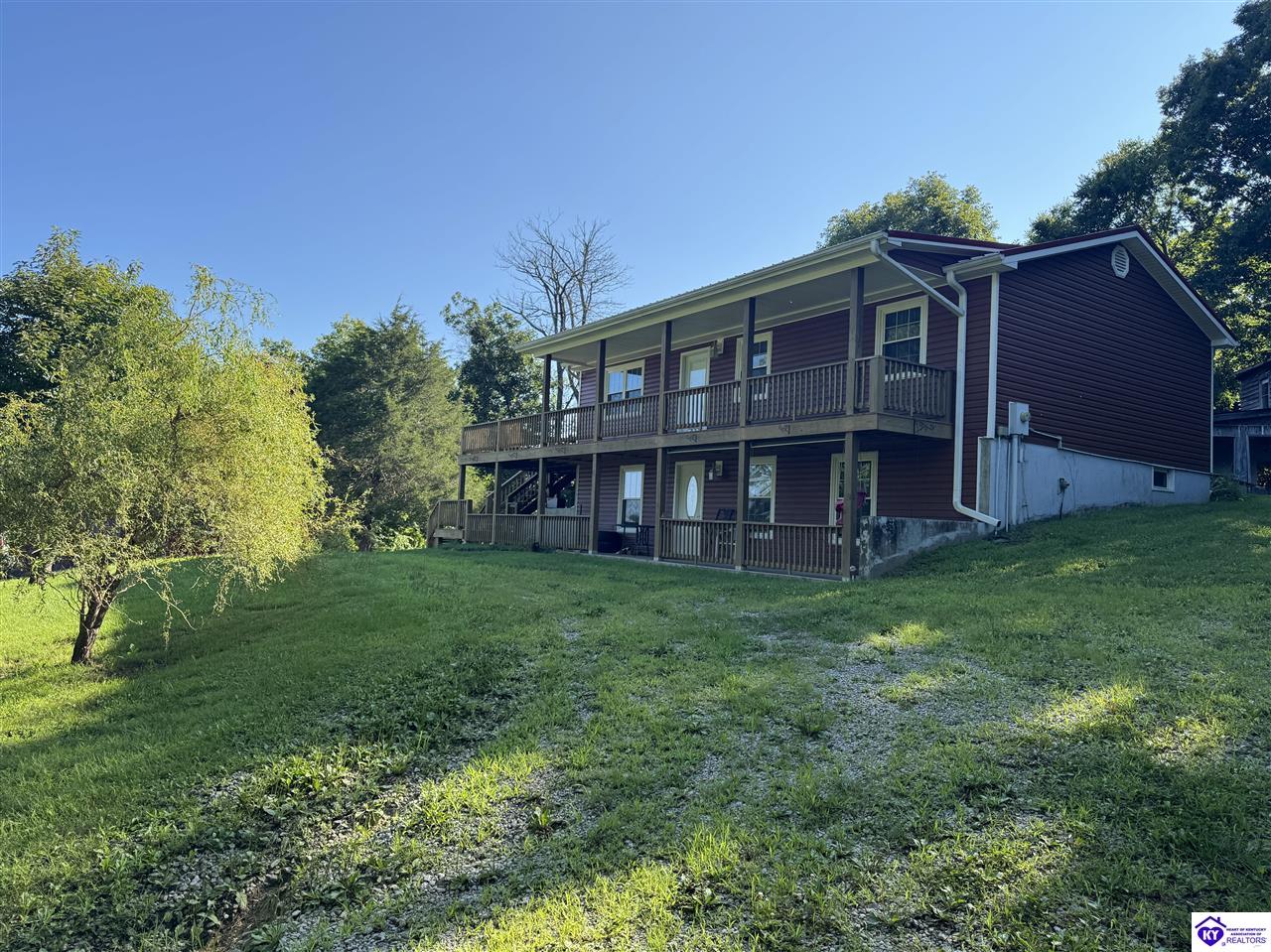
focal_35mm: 24
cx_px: 636
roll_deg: -3.4
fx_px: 881
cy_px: 476
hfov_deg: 71.6
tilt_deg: +2.7
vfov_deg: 56.8
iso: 80
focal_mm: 6.76
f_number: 1.78
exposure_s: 1/1818
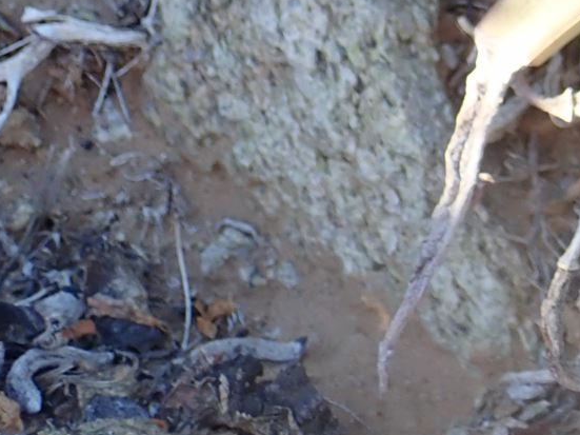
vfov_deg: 10.2
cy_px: -327
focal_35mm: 138
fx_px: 2312
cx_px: 1015
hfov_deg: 13.0
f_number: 2.7
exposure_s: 1/160
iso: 160
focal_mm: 6.86
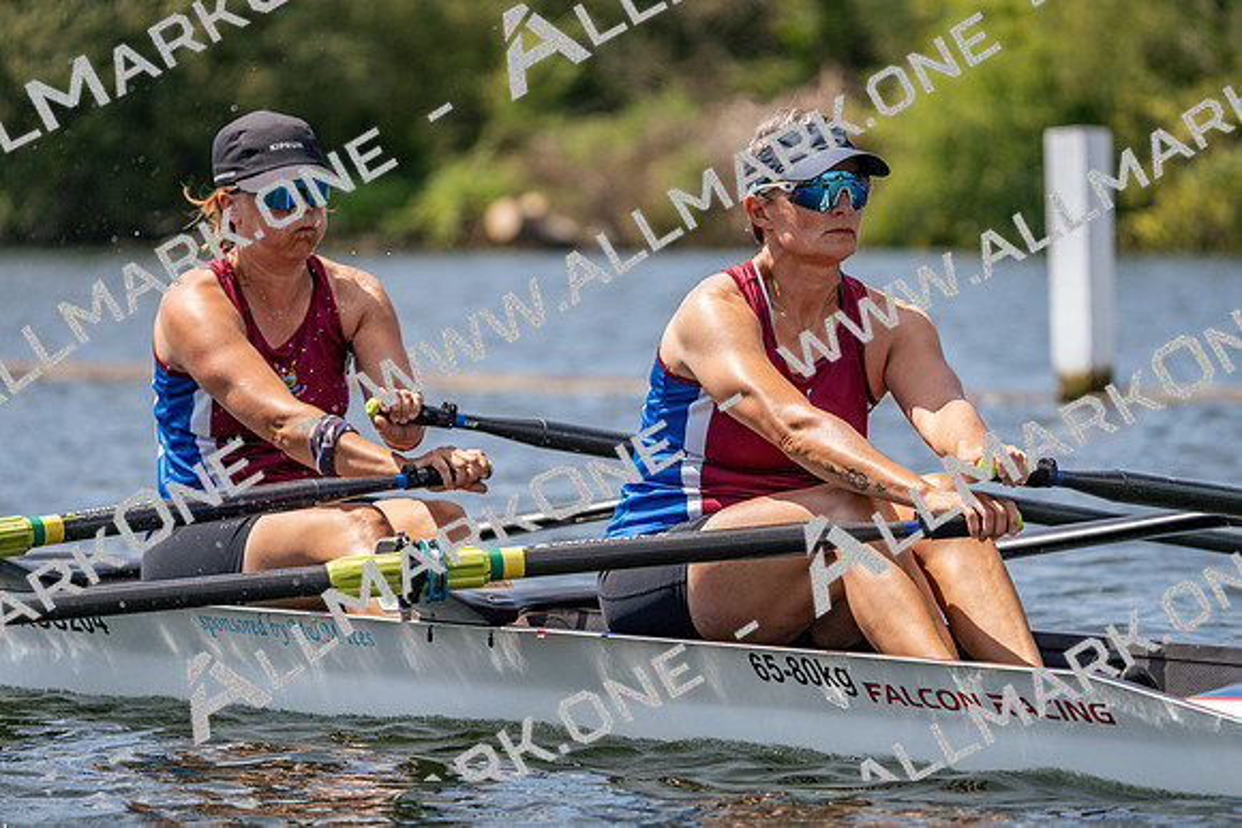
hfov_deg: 7.9
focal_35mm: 259
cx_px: 621
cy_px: 414
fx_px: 8937
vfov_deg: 5.3
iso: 320
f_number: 5.6
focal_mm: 259
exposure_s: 1/2000
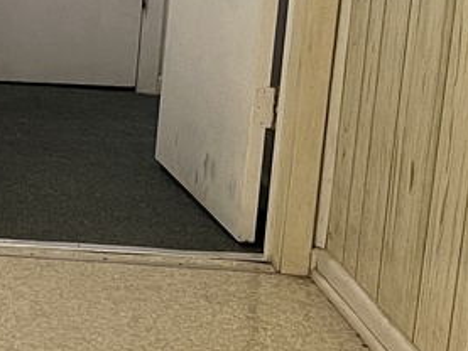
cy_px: 106
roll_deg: +0.1
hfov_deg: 12.6
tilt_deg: -12.3
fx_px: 1758
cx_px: -564
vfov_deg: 11.4
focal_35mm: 130
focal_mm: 5.1
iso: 200
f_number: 1.6
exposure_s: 1/60
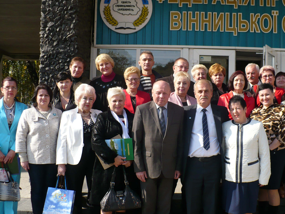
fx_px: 395
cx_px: 169
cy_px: 116
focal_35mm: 48
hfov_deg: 39.5
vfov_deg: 30.3
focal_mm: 6.1
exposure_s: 1/800
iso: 100
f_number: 2.8
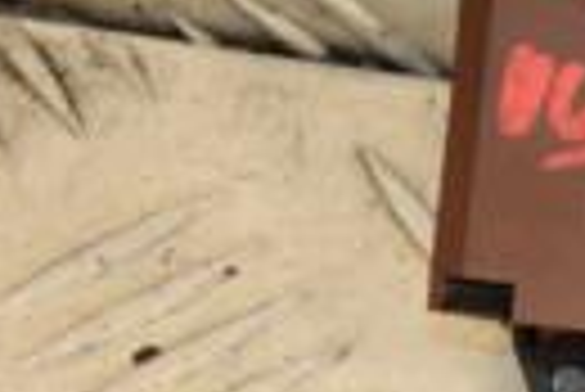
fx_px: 5840
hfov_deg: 5.6
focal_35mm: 359
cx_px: 1310
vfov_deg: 3.8
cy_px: 320
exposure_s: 1/200
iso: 800
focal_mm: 52
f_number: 5.6
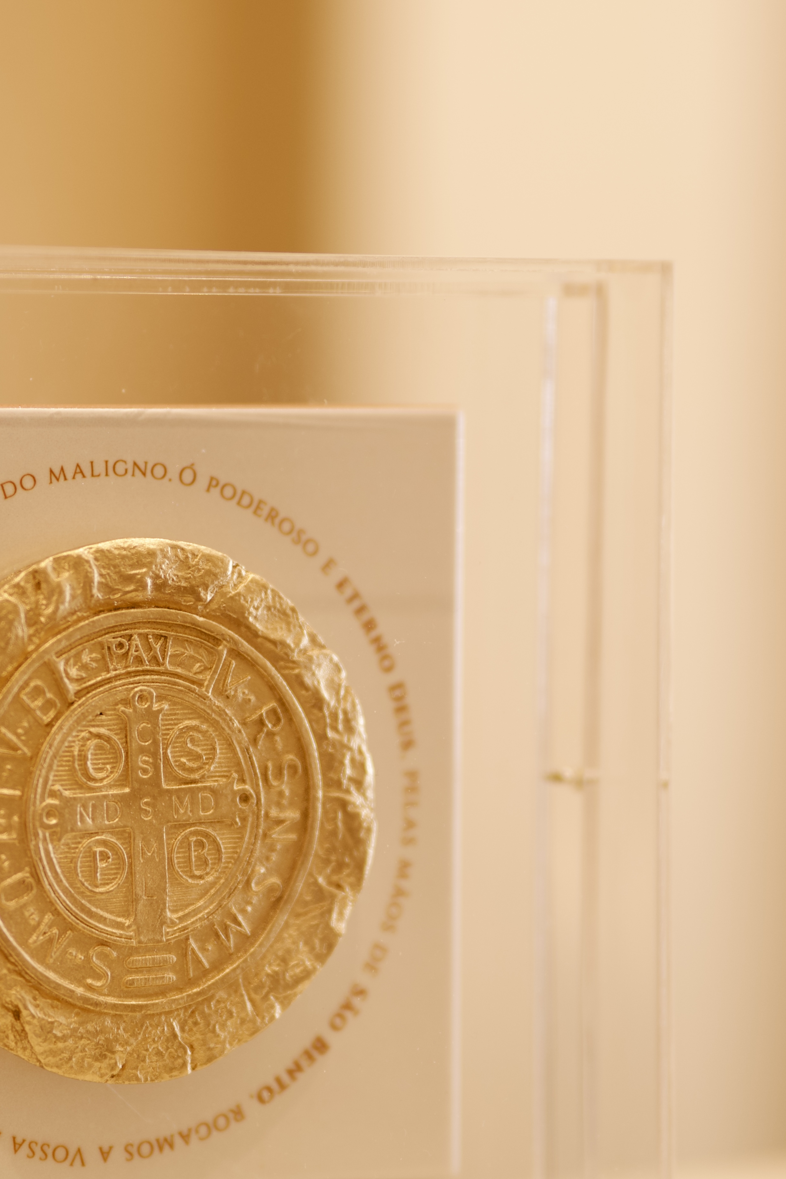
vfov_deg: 12.7
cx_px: 207
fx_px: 5272
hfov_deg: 8.5
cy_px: 446
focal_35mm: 161
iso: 200
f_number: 1.4
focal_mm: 85
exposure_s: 1/125
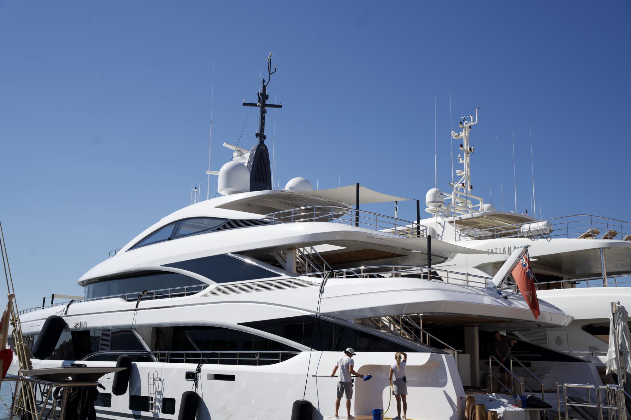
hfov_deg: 48.4
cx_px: 316
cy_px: 210
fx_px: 703
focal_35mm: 40
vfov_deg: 33.3
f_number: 5.6
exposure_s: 1/500
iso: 50
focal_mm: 40.1
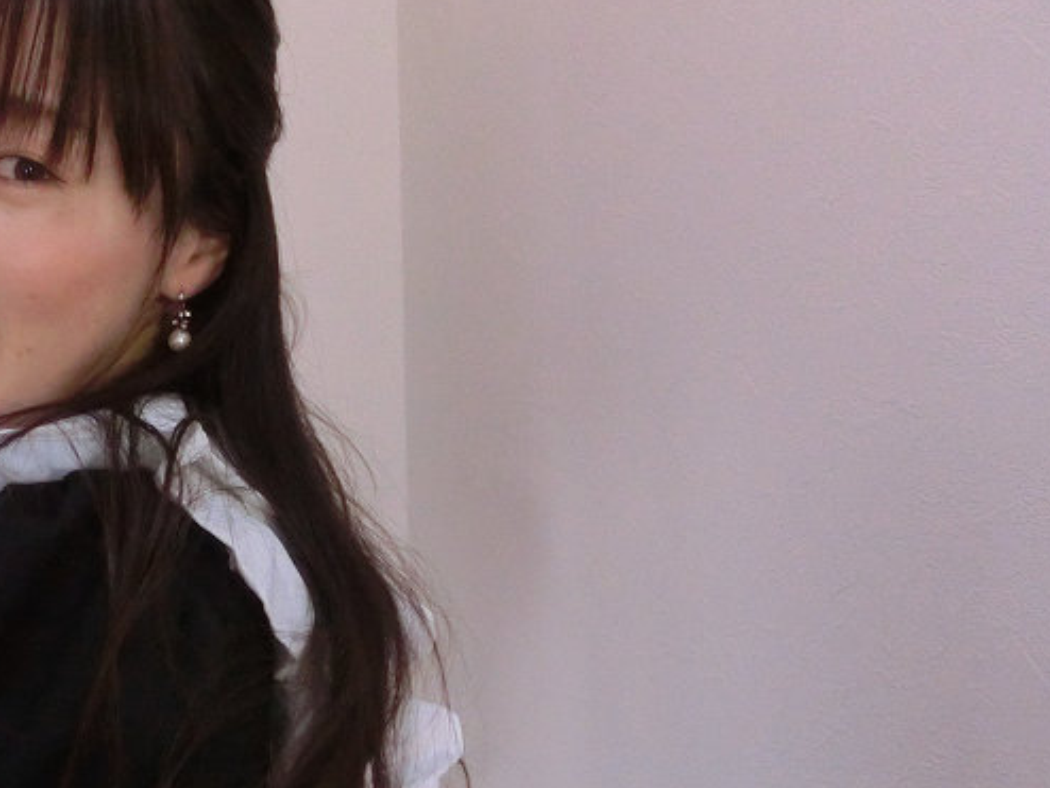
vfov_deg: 25.0
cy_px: 569
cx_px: 6
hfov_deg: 30.9
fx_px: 1760
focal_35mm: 58
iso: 800
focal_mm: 5
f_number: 3
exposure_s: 1/125
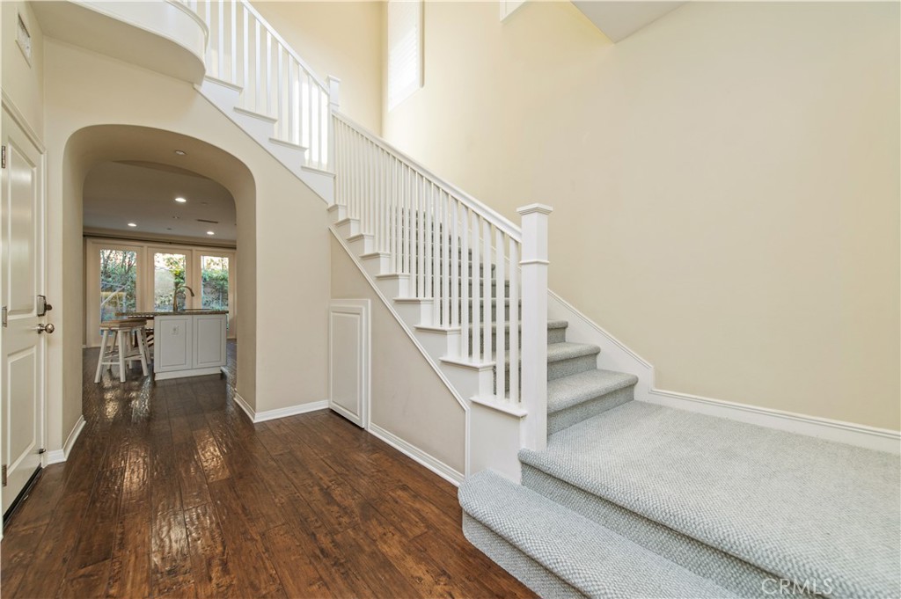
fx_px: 350
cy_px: 300
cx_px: 450
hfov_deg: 104.3
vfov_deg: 81.1
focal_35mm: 14
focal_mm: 14
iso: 640
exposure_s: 1/60
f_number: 4
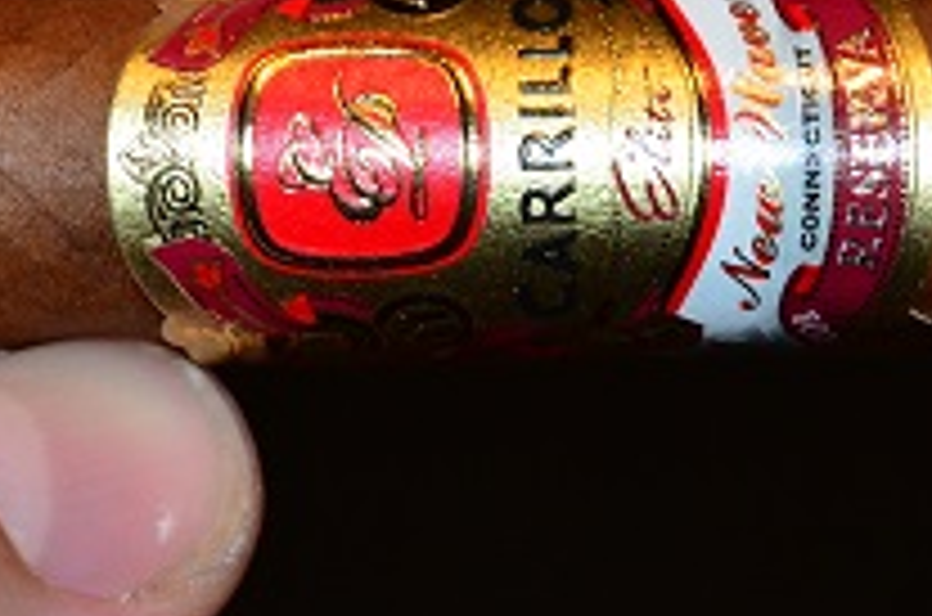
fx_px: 5925
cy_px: 157
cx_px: 601
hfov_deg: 9.0
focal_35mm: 229
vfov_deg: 6.0
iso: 1100
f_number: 5.6
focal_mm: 55
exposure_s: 1/60
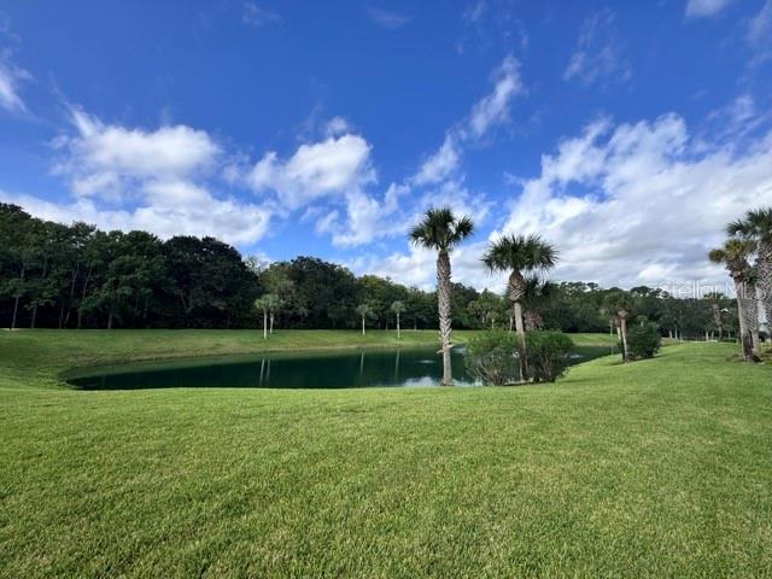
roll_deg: -1.6
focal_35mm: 14
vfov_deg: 85.7
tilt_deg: +6.0
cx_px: 386
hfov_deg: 102.1
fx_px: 312
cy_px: 290
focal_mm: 2.22
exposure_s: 1/1672
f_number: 2.2
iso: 50
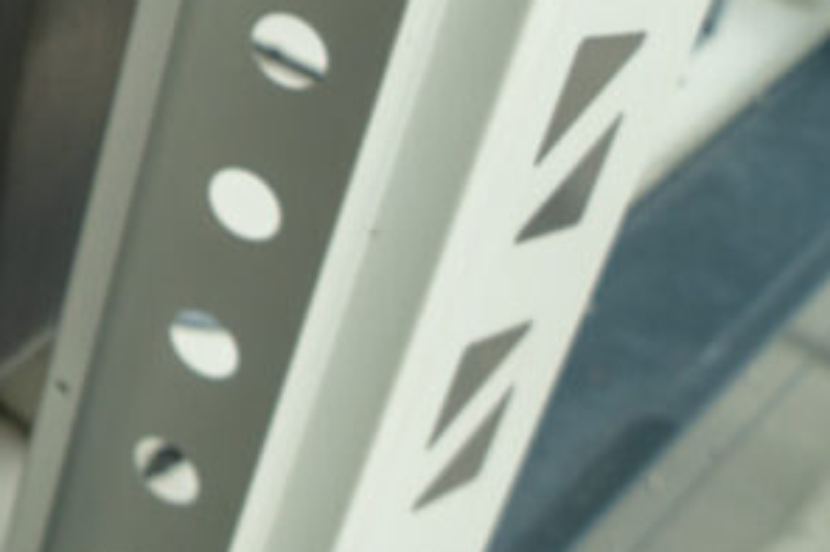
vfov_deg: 15.7
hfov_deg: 19.5
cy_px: -158
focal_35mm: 83
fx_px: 1912
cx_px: -589
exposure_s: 1/200
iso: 500
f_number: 4.5
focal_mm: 24
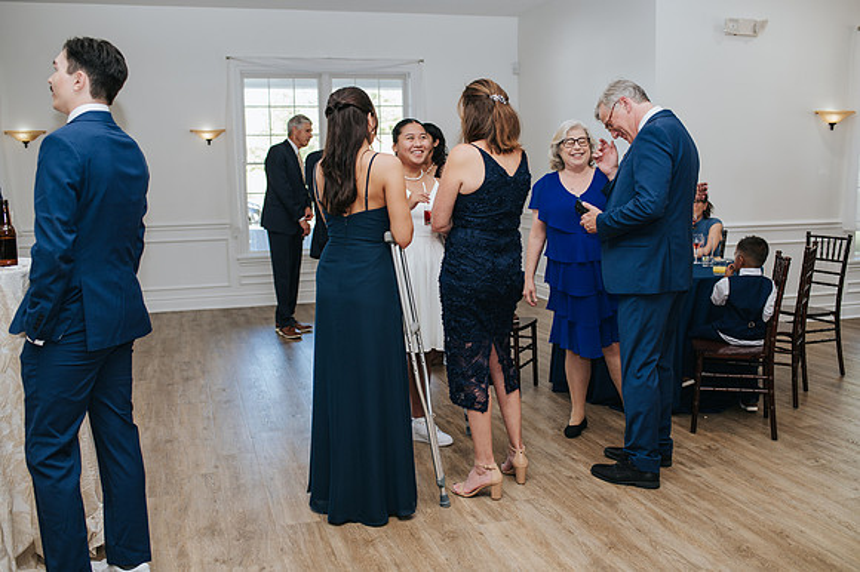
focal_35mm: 35
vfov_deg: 37.8
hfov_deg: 54.5
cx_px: 430
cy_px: 286
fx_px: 836
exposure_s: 1/200
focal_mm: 35
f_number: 3.2
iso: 640
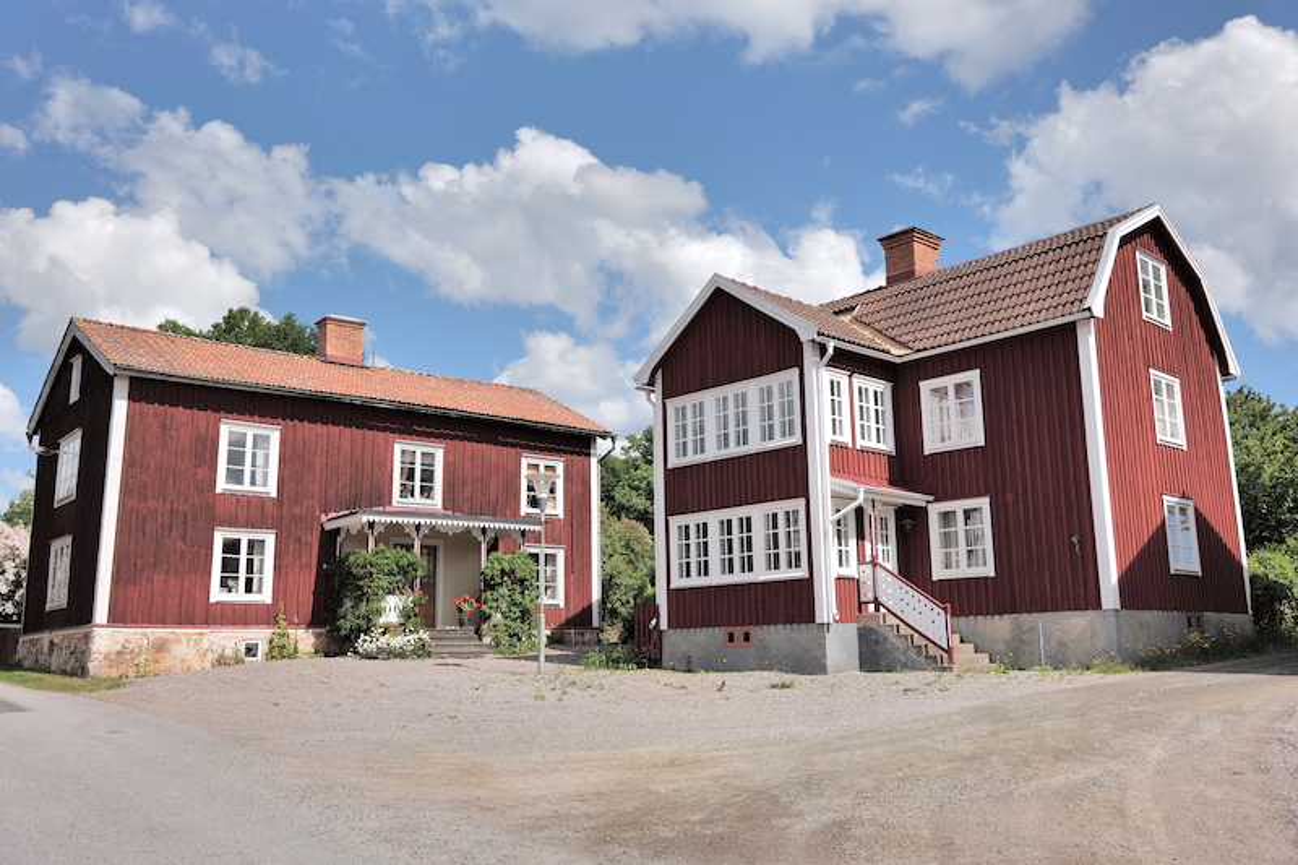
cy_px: 432
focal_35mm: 32
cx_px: 649
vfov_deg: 41.1
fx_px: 1153
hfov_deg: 58.7
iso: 100
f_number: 3.5
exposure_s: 1/2000
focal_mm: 32
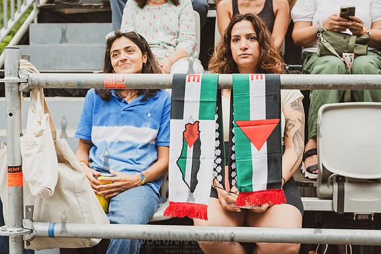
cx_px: 209
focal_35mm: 52
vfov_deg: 25.8
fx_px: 555
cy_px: 114
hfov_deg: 37.8
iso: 1000
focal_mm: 44
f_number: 3.5
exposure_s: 1/400
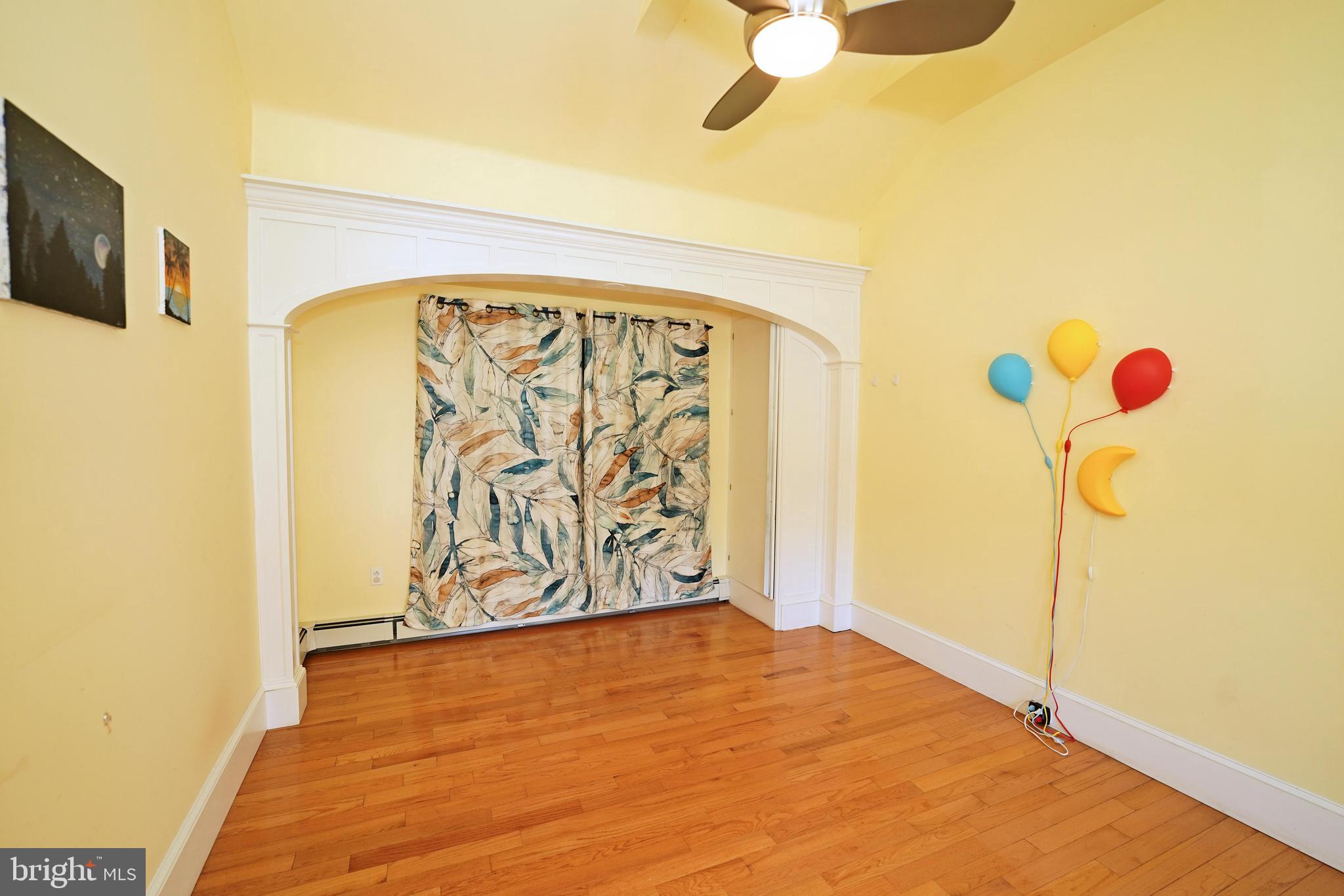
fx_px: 560
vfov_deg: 77.3
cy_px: 448
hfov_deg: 100.4
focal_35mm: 15
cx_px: 672
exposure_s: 1/80
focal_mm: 15
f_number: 3.2
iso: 800
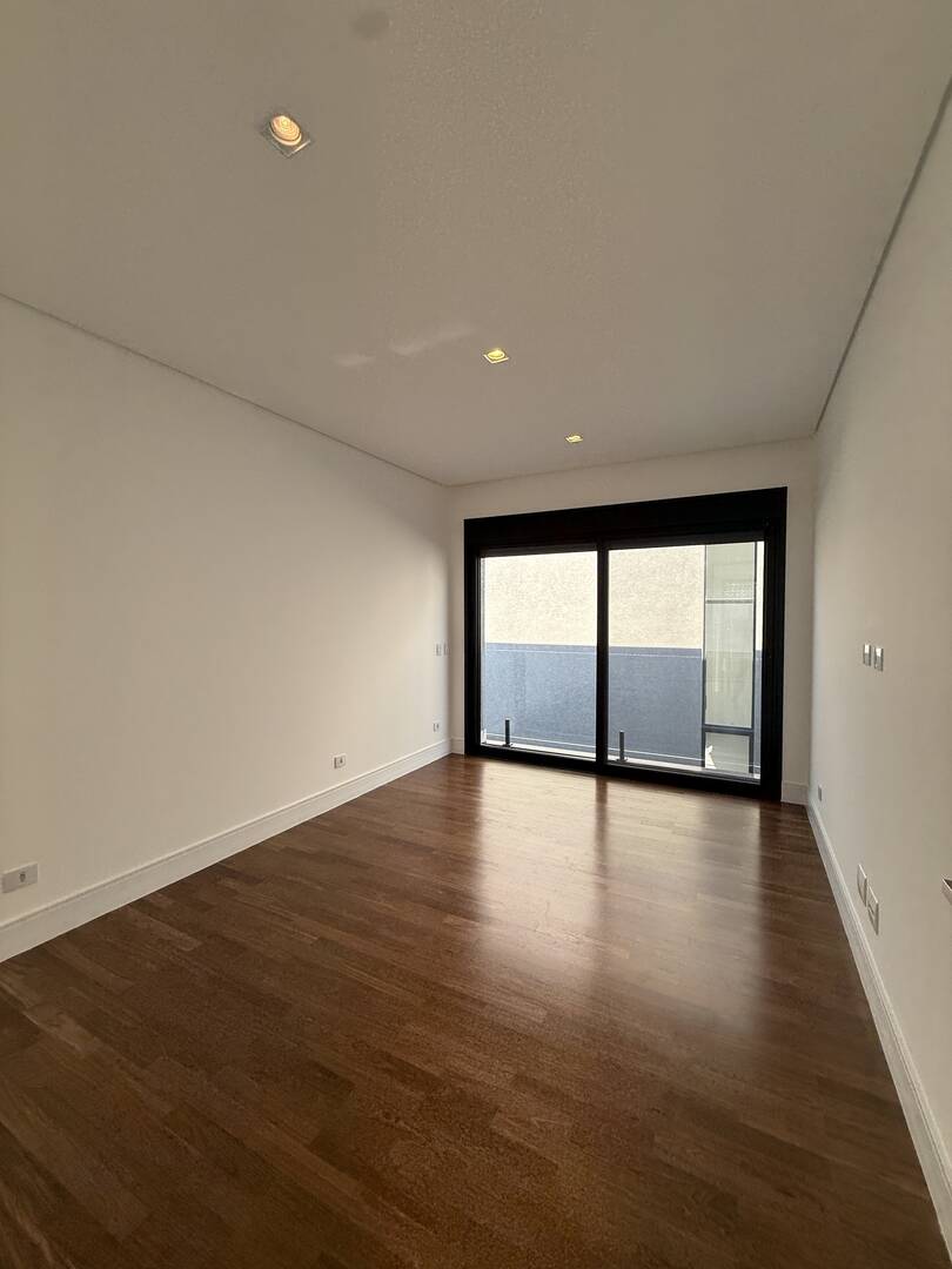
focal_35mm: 14
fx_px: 513
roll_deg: -1.6
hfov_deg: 85.7
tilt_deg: -1.9
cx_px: 476
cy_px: 634
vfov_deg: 102.1
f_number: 2.2
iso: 64
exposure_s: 1/318
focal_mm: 2.22
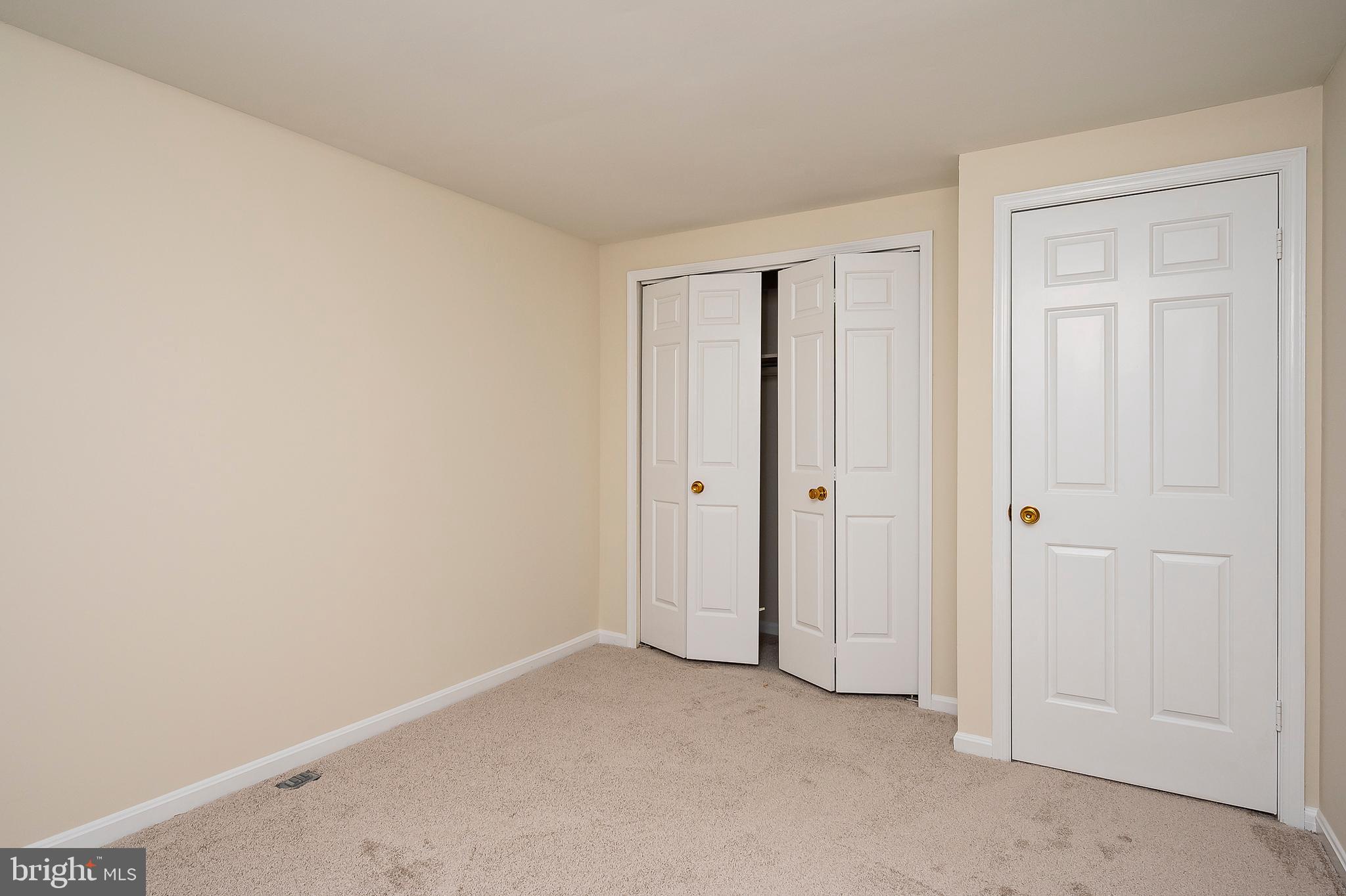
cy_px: 448
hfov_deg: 88.5
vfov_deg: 65.9
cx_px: 673
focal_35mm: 18
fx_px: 691
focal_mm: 18.5
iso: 400
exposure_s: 1/60
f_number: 9
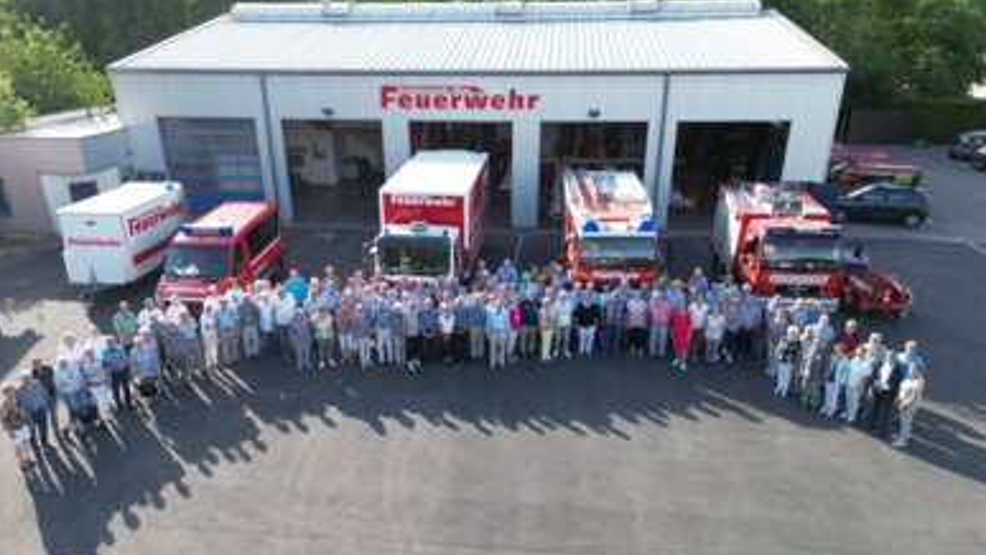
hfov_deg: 69.8
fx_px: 706
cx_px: 484
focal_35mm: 27
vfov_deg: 42.5
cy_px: 354
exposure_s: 1/725
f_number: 1.7
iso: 200
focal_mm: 6.72
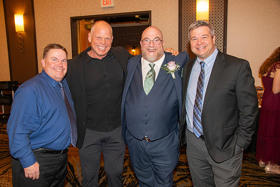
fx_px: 272
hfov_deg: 54.4
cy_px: 94
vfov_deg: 37.9
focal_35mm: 35
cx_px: 140
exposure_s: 1/60
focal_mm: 35
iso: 2000
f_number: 5.6
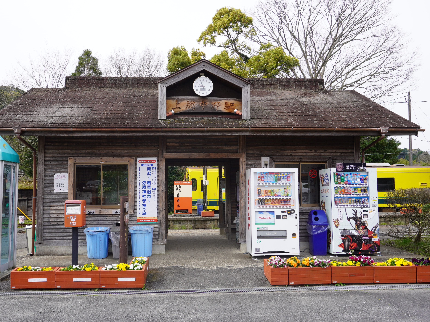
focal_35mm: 33
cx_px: 197
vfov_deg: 42.9
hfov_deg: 55.3
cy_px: 159
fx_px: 410
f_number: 8
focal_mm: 20
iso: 100
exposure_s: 1/125
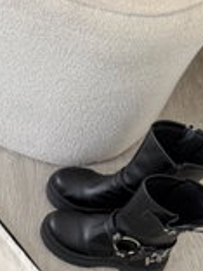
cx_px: -92
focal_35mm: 82
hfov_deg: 16.5
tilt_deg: -79.1
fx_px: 641
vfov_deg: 20.5
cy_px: 404
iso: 200
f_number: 1.78
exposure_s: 1/100
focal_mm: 6.76
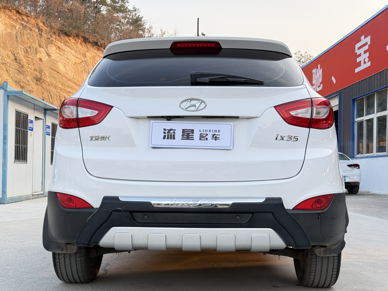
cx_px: 194
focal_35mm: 48
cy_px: 146
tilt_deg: +2.5
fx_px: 538
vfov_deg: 30.3
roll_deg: -0.3
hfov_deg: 39.7
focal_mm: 6.76
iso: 64
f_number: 1.78
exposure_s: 1/276
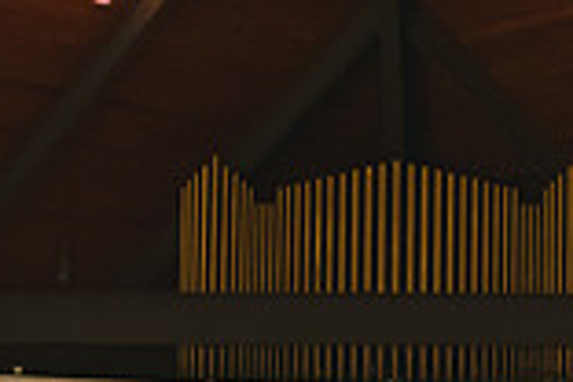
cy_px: 402
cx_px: 382
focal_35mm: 130
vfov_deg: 10.4
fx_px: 2069
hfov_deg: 15.7
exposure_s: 1/160
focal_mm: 35
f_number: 2.8
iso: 3200
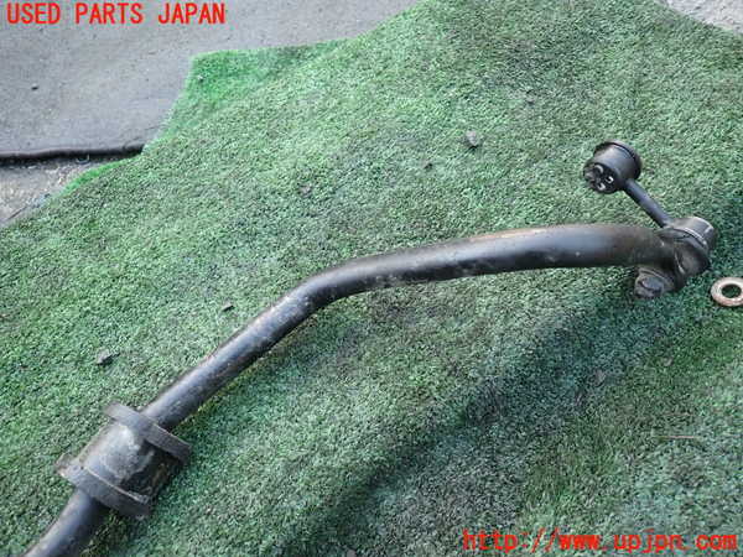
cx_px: 372
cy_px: 278
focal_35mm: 25
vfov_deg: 54.9
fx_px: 537
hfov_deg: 69.4
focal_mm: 4.5
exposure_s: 1/40
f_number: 2
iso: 200
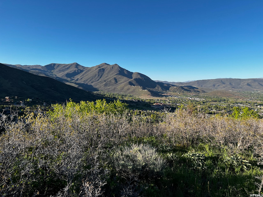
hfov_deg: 67.3
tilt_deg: -4.6
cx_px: 132
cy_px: 98
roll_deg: -0.9
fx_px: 198
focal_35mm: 26
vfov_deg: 53.1
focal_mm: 5.7
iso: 50
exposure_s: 1/2353
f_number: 1.5
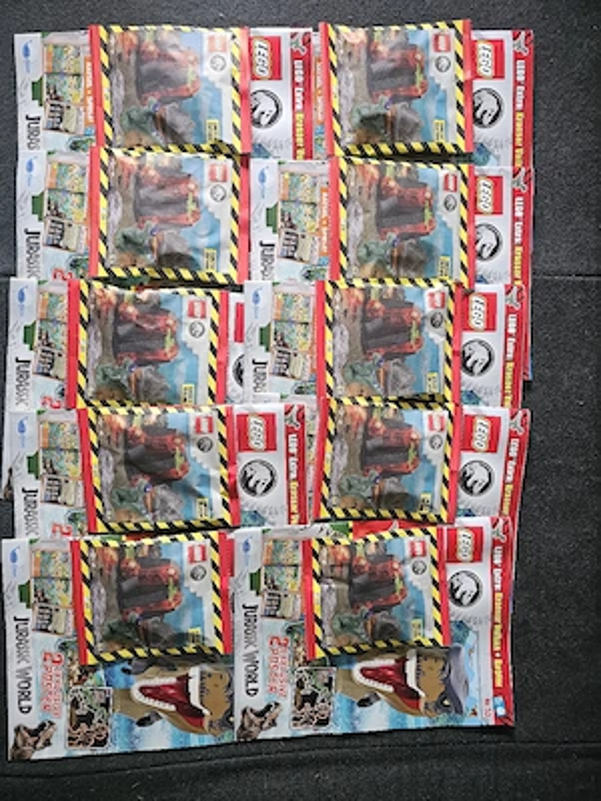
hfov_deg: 58.9
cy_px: 400
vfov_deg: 73.9
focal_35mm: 23
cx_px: 300
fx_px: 532
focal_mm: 6.3
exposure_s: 1/50.3
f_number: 1.7
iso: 800
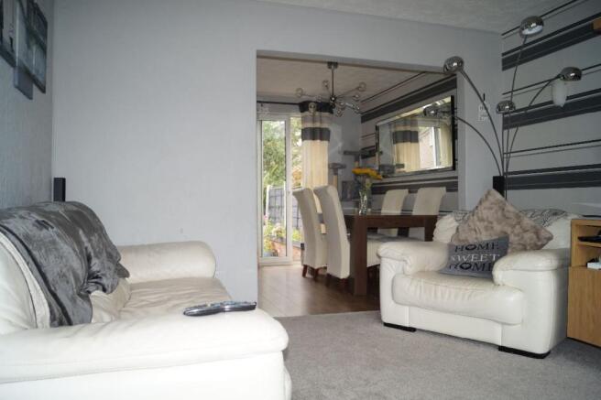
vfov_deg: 34.2
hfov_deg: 49.6
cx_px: 300
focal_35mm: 39
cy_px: 200
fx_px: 651
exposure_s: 1/160
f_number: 4.5
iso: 500
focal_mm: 26
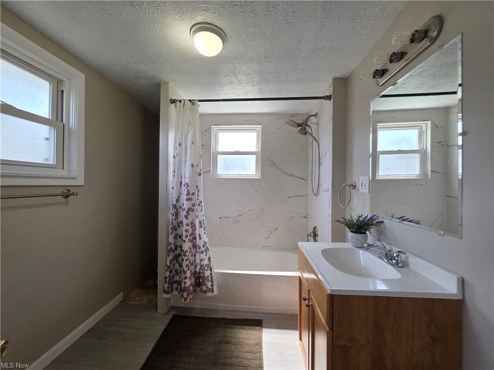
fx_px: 186
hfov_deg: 106.2
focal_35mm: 13
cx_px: 247
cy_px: 185
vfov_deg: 89.9
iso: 250
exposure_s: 1/359
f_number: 1.9
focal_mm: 2.2
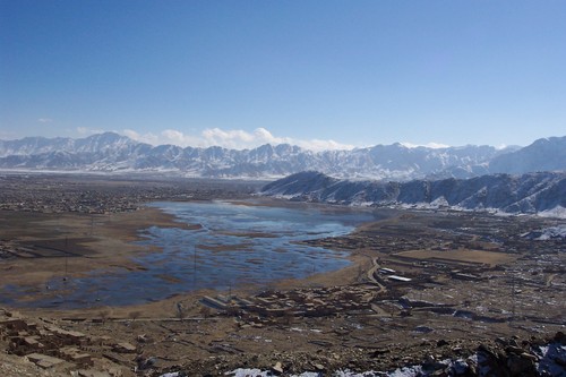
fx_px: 597
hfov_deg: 50.7
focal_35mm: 38
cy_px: 188
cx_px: 283
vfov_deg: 35.0
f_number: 4.8
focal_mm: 8
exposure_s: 1/1000
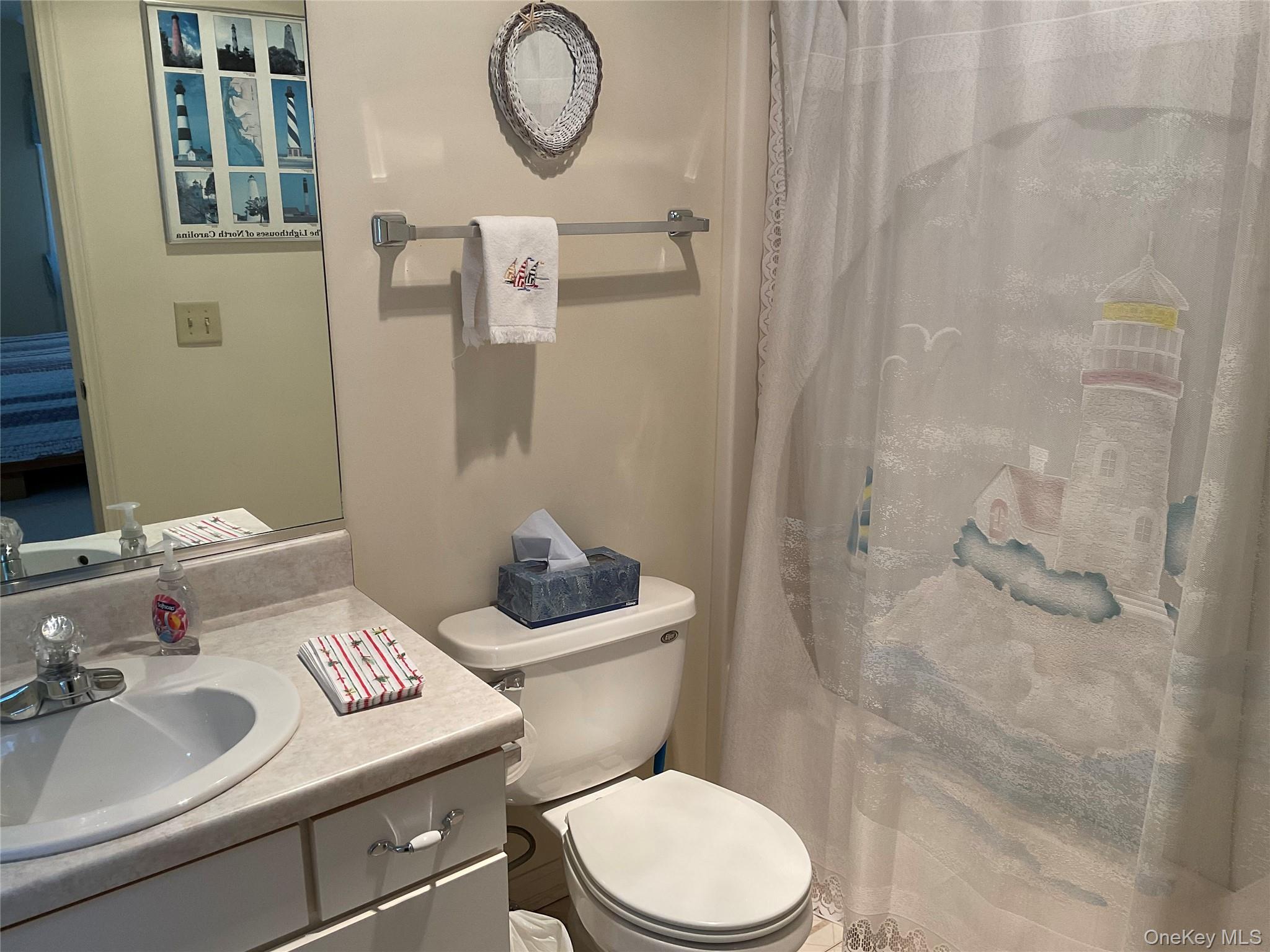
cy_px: 476
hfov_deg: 61.7
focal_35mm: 29
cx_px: 635
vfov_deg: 48.2
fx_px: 1064
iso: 50
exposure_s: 1/120
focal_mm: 3
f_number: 1.8
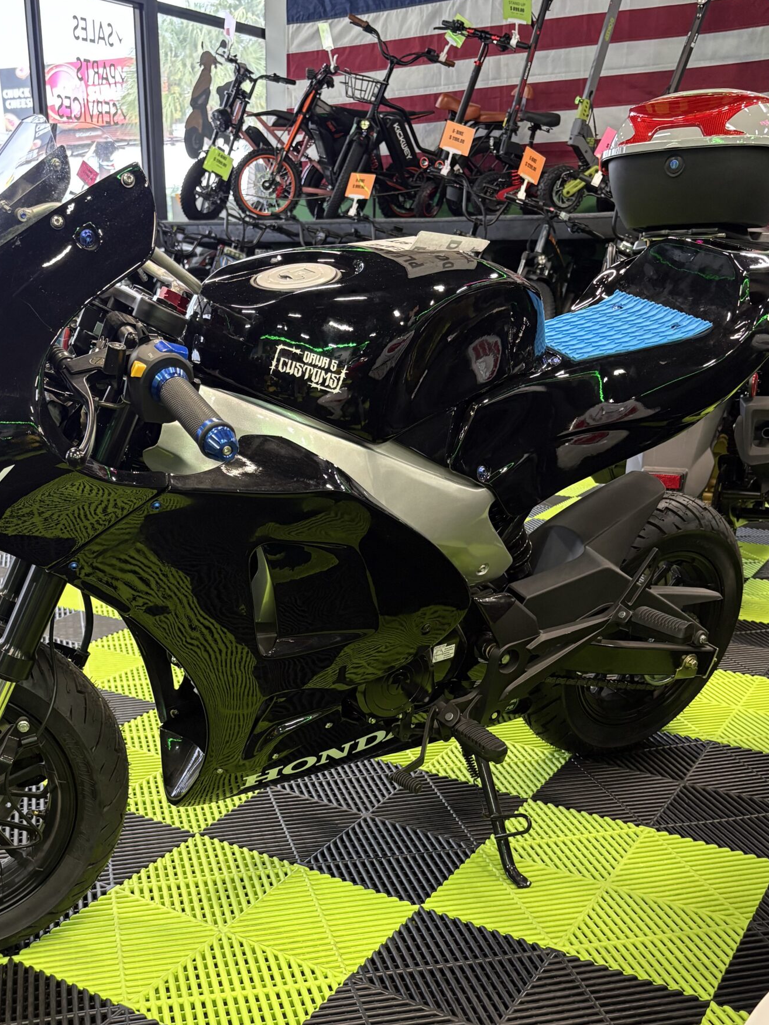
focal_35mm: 38
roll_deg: +0.4
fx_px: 1126
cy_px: 662
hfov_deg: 37.5
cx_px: 283
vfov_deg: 48.4
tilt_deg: -18.9
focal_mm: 5.96
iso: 200
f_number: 1.6
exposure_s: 1/60
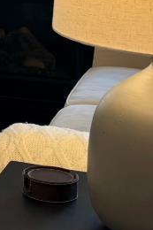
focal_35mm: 156
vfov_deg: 12.7
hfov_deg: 8.3
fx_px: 996
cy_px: -74
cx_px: -157
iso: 100
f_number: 1.6
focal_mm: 5.96
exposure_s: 1/120
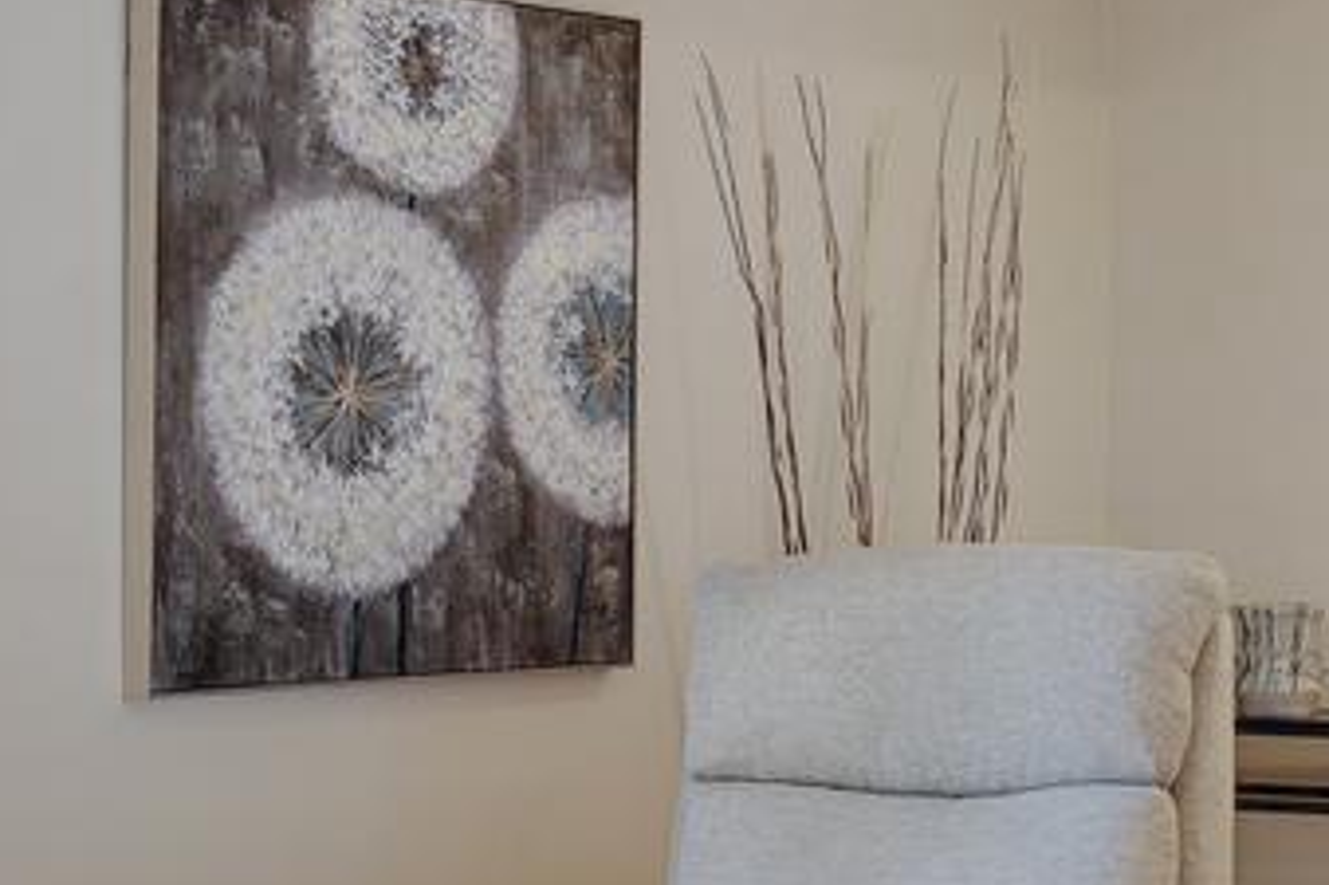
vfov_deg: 14.1
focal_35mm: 97
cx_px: 1278
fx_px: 3579
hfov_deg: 20.5
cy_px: 462
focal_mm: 16
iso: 100
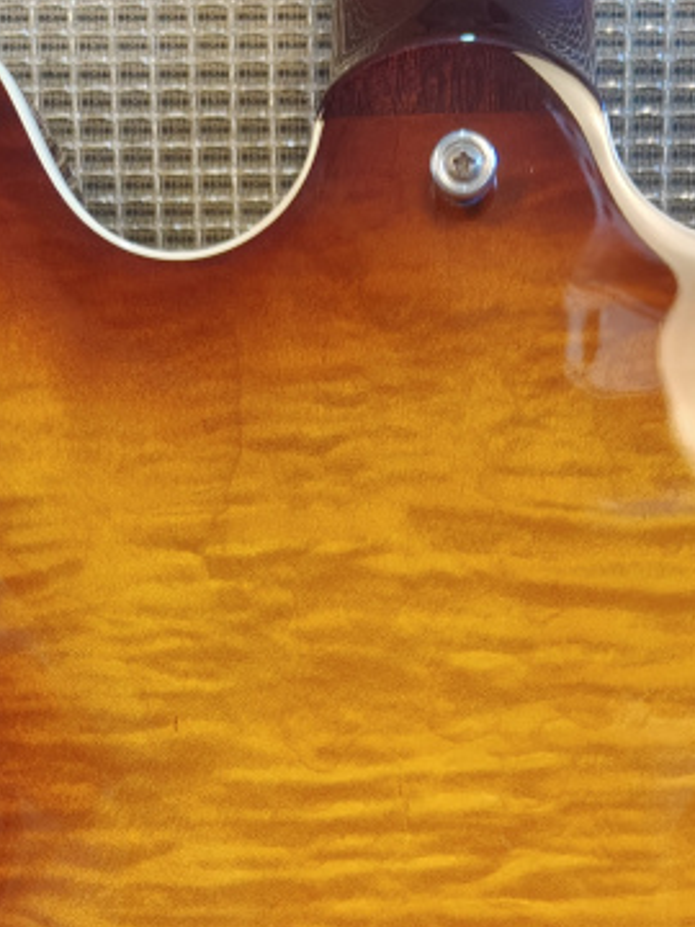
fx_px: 1927
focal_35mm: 72
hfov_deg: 20.4
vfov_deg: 25.2
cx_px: 404
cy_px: 1007
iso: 1000
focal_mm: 5.59
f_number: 1.8
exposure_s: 1/120
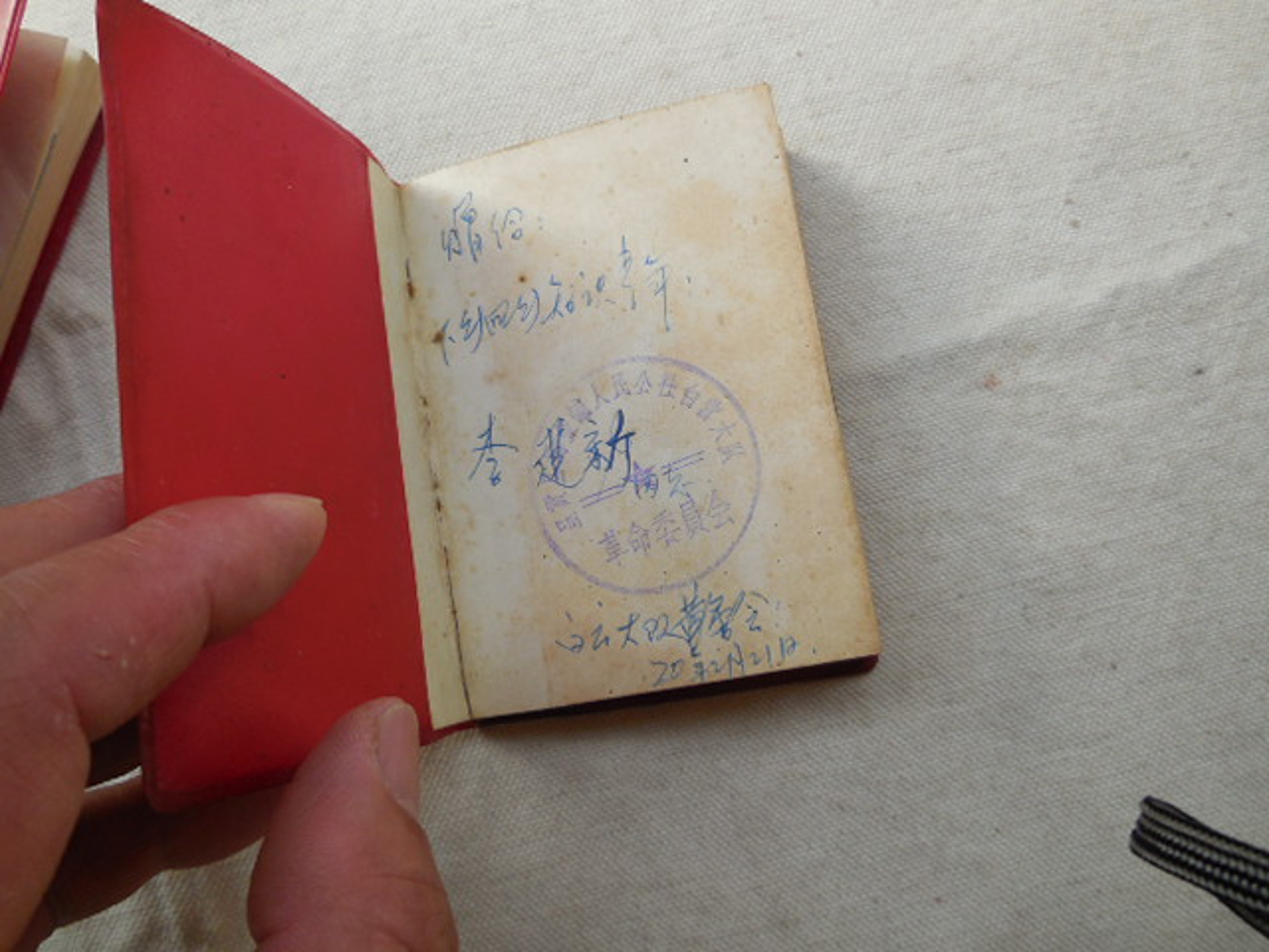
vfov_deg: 46.8
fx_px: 1100
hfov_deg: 60.0
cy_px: 476
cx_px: 634
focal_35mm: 30
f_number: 3.2
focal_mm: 5.3
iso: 180
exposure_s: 1/250
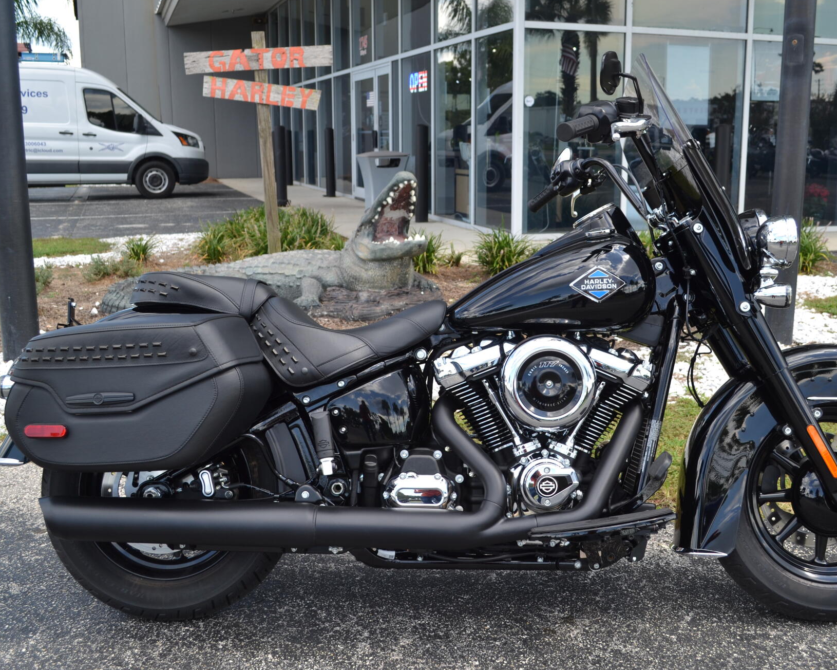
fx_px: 941
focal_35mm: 38
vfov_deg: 39.2
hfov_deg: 47.8
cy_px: 331
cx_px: 473
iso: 110
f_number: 5.6
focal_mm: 22
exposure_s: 1/125
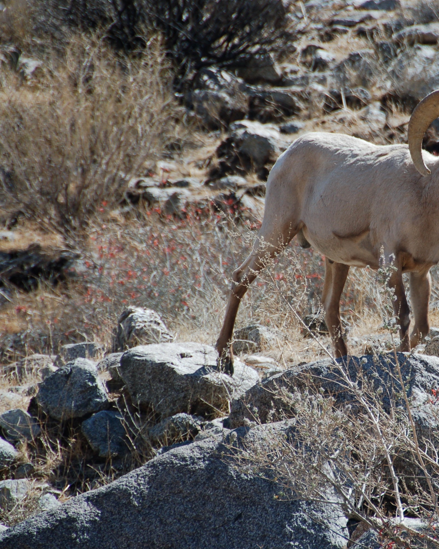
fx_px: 6886
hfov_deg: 3.6
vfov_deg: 4.6
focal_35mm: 424
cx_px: 377
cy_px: 274
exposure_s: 1/250
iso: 200
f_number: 5.6
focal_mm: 200
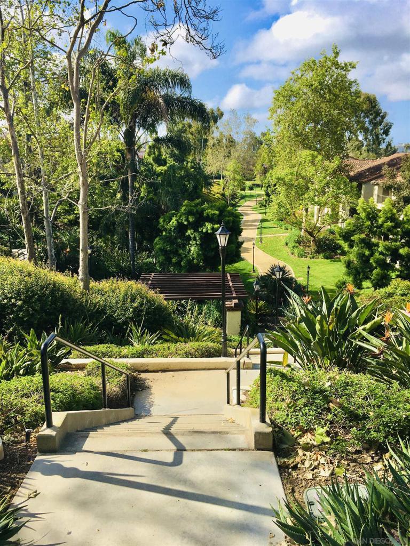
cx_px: 205
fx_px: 458
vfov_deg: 61.7
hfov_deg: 48.2
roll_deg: +0.0
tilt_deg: -14.7
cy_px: 273
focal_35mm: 29
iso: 25
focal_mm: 4.15
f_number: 2.2
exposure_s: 1/1099
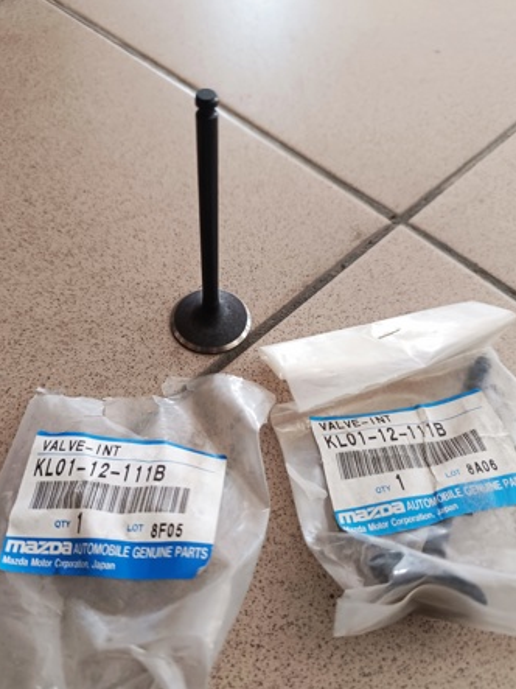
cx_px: 239
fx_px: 517
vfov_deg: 67.2
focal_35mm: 26
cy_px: 367
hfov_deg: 53.0
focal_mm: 6.14
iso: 1390
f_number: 1.65
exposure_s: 1/50.3
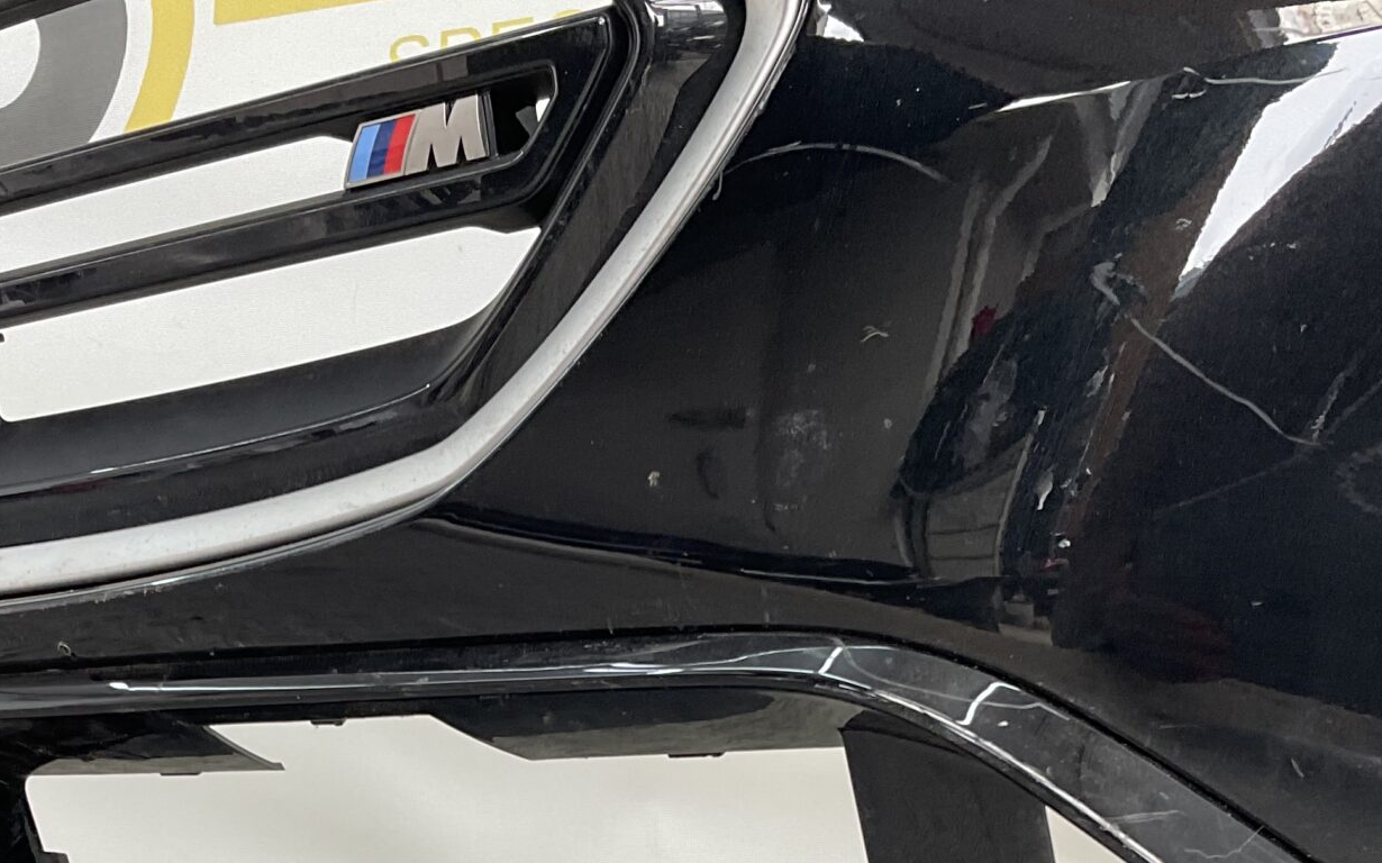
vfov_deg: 19.3
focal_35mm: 64
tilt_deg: -6.8
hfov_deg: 31.9
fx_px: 2410
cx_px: 537
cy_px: 1007
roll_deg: +1.8
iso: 32
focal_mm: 3
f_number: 1.8
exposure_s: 1/100
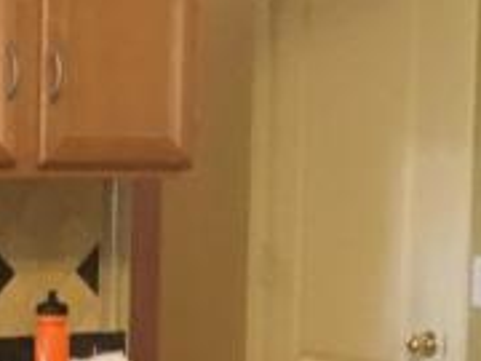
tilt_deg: -6.4
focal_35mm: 165
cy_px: 425
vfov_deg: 8.9
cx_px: 102
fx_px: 2293
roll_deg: -1.2
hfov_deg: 11.9
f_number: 2.2
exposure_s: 1/15
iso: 200
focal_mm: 4.15
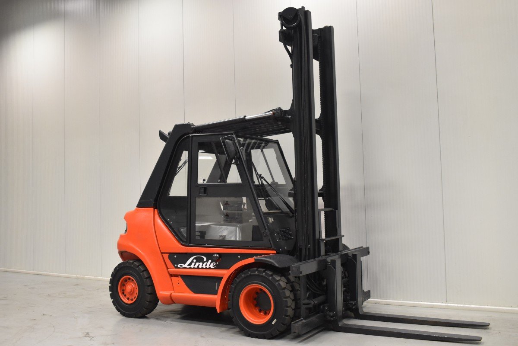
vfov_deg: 36.9
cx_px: 259
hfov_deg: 53.1
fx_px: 518
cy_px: 173
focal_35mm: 36
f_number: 5.6
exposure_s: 1/50
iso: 1600
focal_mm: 24
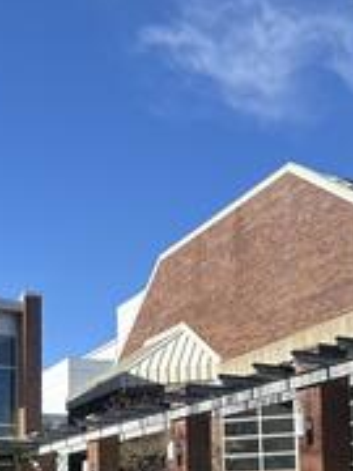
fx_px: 870
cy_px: 419
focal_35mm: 64
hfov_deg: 22.7
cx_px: 86
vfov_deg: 29.1
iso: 80
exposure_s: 1/3155
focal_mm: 6.86
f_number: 1.78
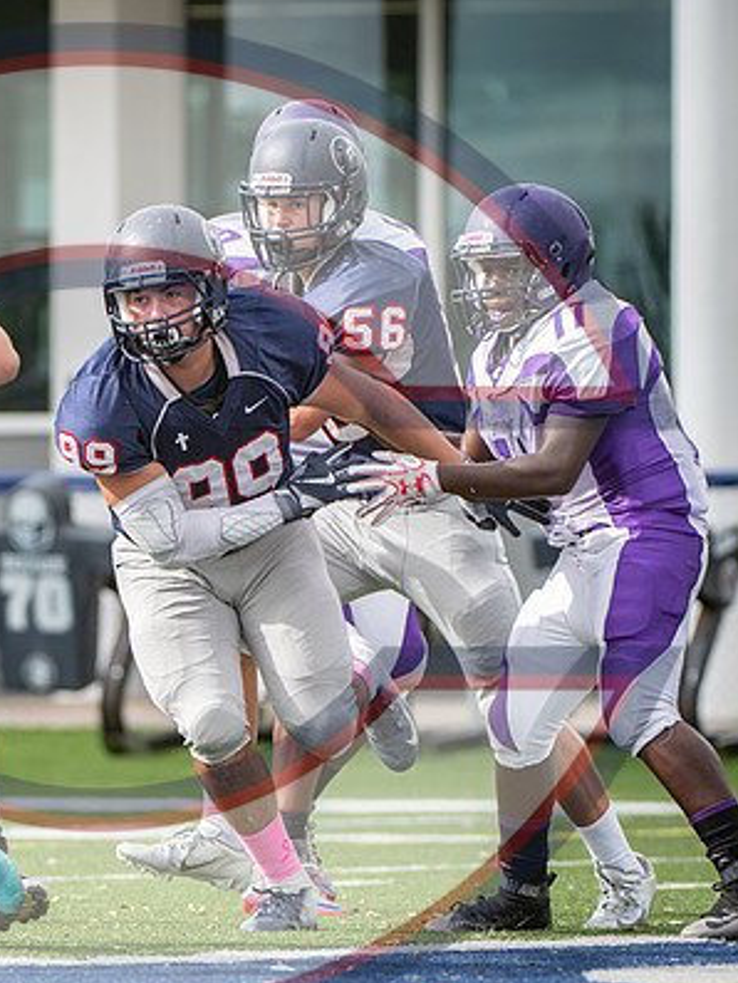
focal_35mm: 493
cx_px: 187
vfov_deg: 4.0
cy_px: 501
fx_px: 14007
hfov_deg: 3.0
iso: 110
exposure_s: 1/1000
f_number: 4
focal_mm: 220
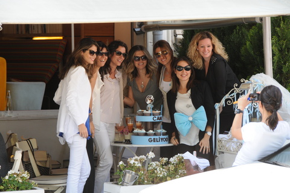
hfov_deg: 11.4
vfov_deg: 7.6
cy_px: 96
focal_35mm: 180
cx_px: 145
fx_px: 1448
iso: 400
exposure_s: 1/100
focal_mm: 120
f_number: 9
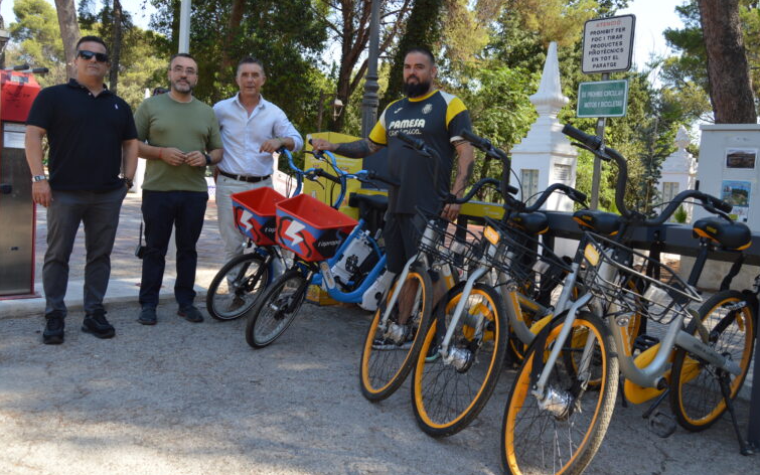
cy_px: 230
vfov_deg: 42.5
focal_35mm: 30
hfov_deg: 63.7
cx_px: 385
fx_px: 611
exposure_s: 1/125
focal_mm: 19
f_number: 5.6
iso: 100
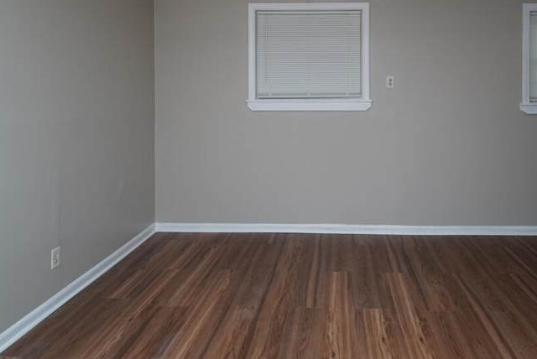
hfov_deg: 64.6
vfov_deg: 44.8
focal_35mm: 28
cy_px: 88
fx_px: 418
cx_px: 332
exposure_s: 1/25
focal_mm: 14
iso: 125
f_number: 4
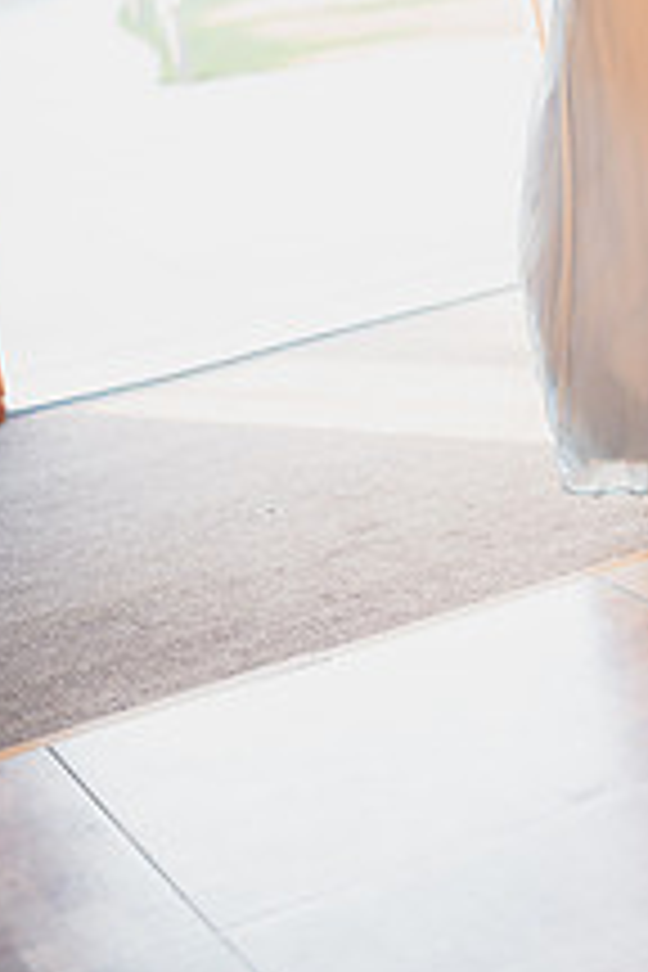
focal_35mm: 104
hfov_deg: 13.0
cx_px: 603
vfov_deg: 19.2
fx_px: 2808
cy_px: 32
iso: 1250
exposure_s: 1/800
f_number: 1.4
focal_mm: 50
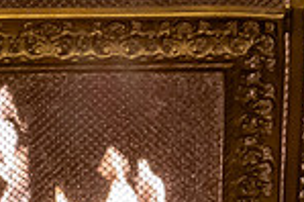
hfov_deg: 6.9
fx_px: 2514
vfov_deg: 4.6
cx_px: 125
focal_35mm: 298
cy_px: 161
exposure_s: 1/100
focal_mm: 38
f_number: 2.8
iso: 4000
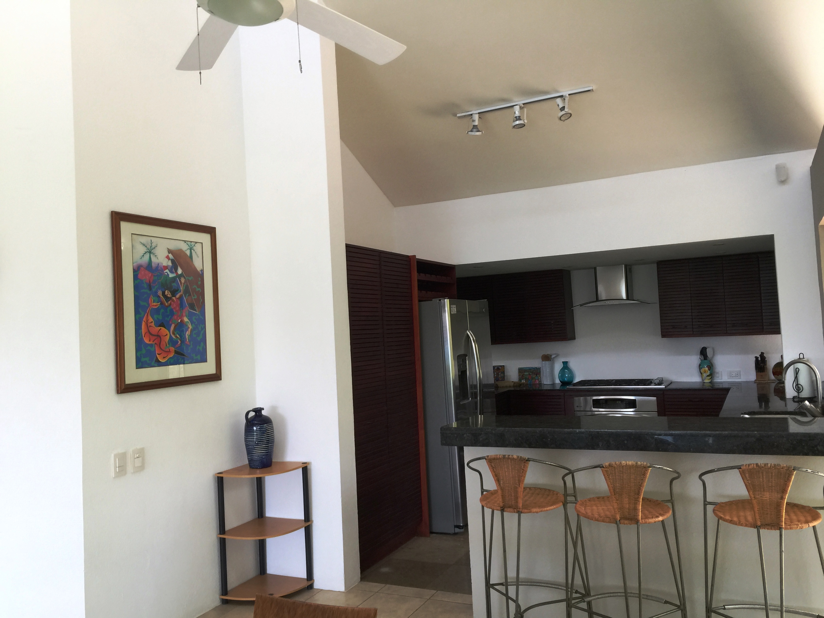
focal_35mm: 29
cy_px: 309
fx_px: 690
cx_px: 412
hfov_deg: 61.7
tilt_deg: +1.7
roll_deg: +2.4
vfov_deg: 48.2
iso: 32
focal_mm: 4.15
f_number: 2.2
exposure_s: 1/40
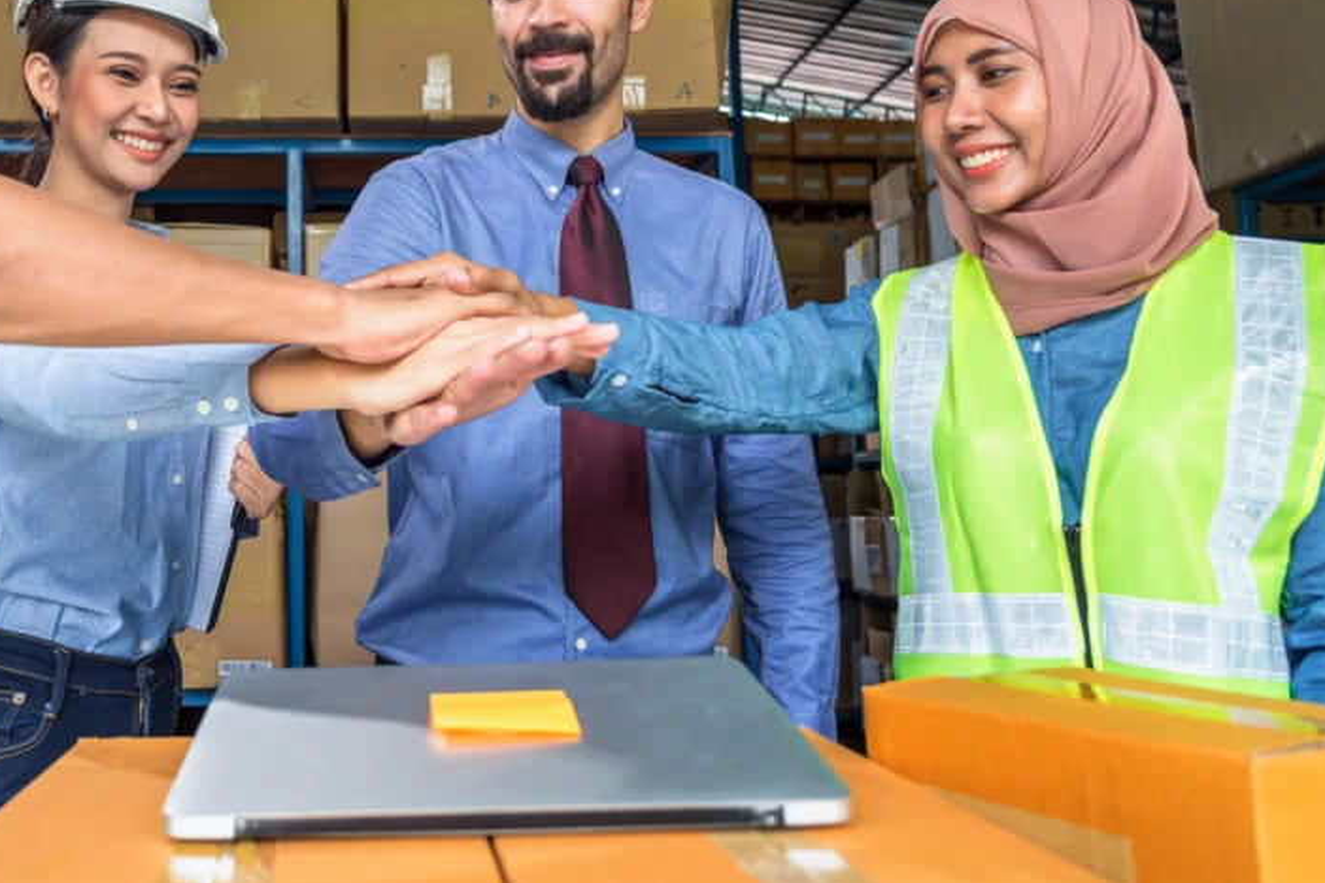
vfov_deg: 37.3
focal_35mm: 35
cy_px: 271
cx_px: 396
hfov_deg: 52.9
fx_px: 1288
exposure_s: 1/125
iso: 250
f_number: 4
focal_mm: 24
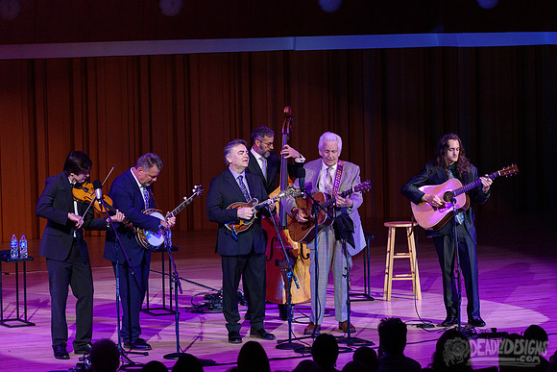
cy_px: 186
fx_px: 2345
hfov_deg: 13.5
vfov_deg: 9.1
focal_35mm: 152
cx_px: 278
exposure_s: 1/500
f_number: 5
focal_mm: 150
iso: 2500
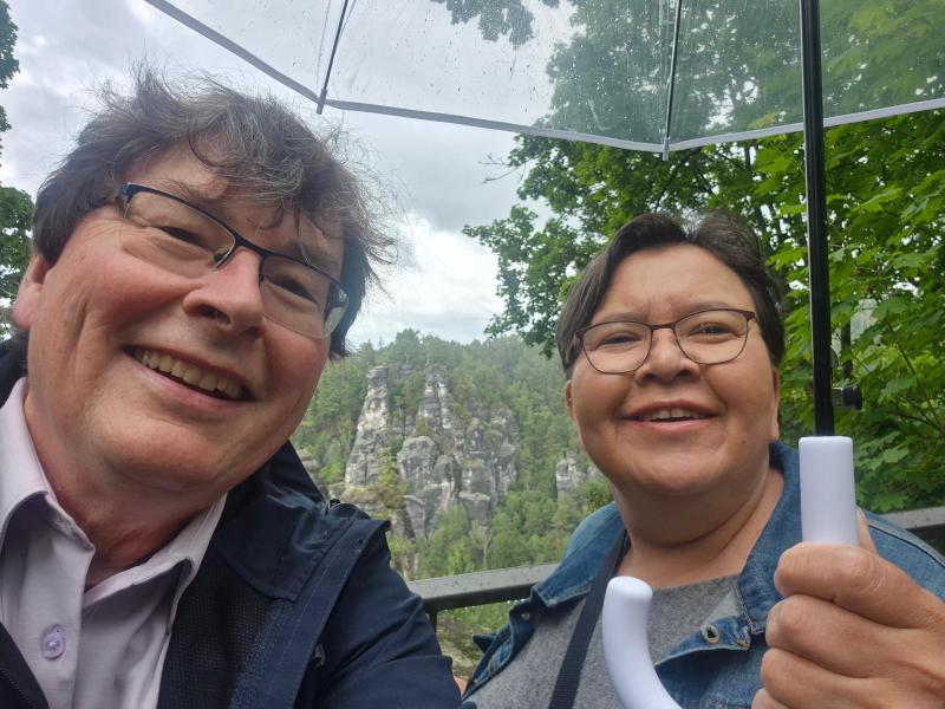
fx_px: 682
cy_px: 354
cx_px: 472
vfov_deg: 54.9
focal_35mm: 25
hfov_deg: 69.4
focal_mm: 3.3
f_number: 2.2
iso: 25
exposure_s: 1/176
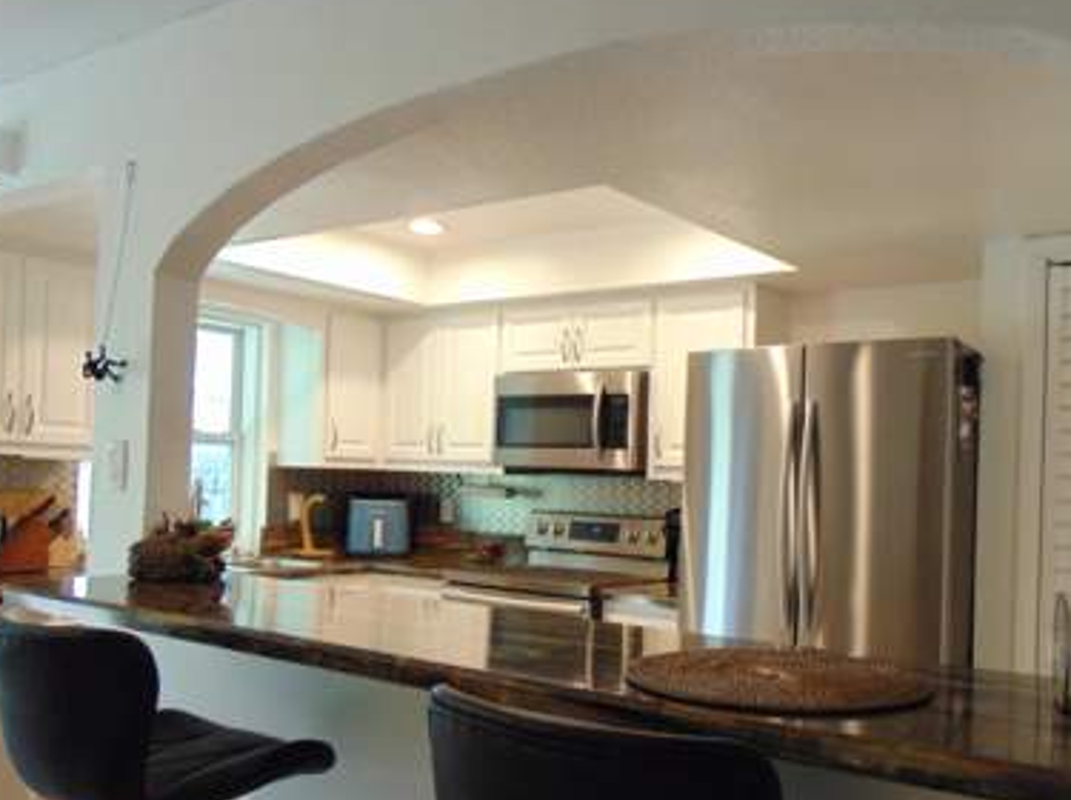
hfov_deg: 56.7
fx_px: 988
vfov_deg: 43.9
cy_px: 473
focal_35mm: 32
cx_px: 597
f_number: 3
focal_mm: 4.5
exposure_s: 1/30
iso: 200
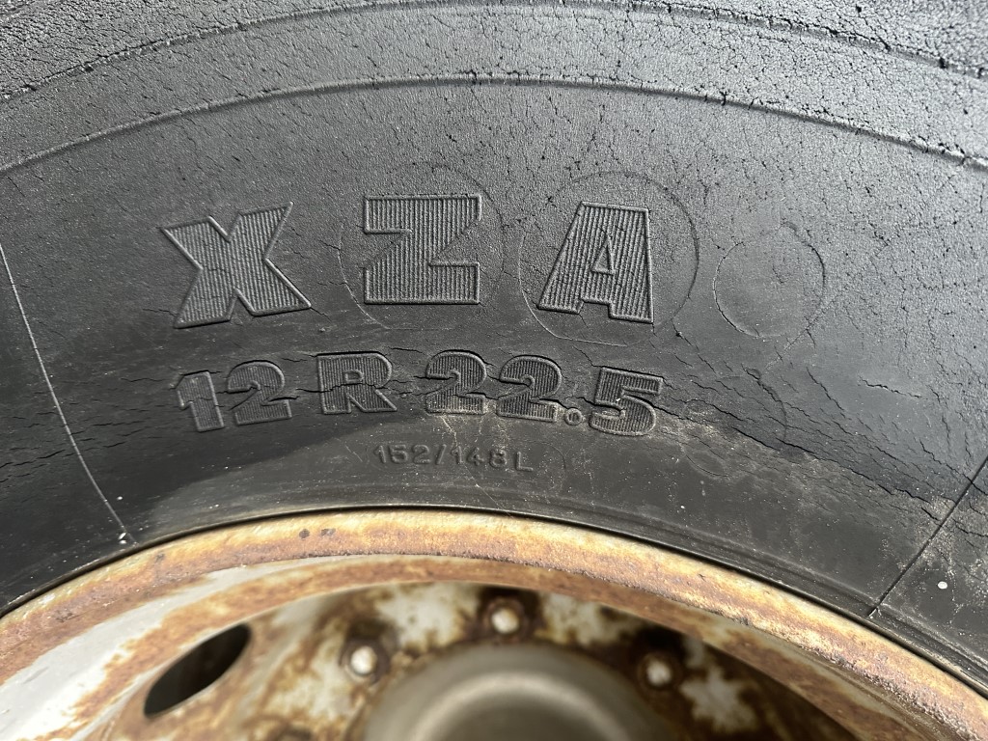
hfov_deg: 71.6
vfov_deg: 56.8
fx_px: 685
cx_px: 494
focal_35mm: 24
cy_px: 370
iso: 400
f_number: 1.78
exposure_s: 1/60
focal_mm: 6.86
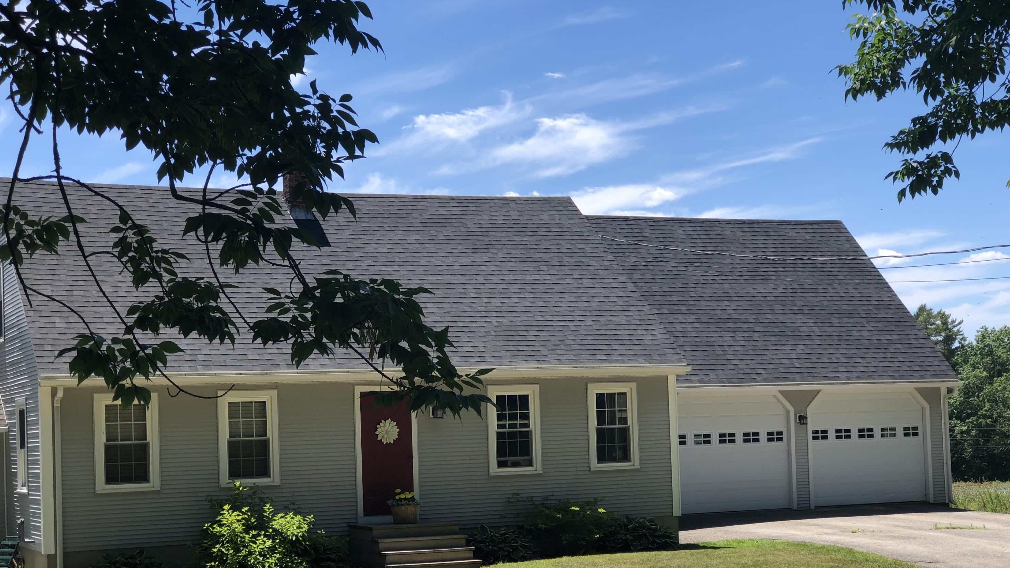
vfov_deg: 19.1
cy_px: 358
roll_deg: +2.1
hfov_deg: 33.3
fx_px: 1687
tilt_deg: +2.4
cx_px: 500
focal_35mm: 63
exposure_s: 1/505
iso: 20
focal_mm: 6.6
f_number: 2.8
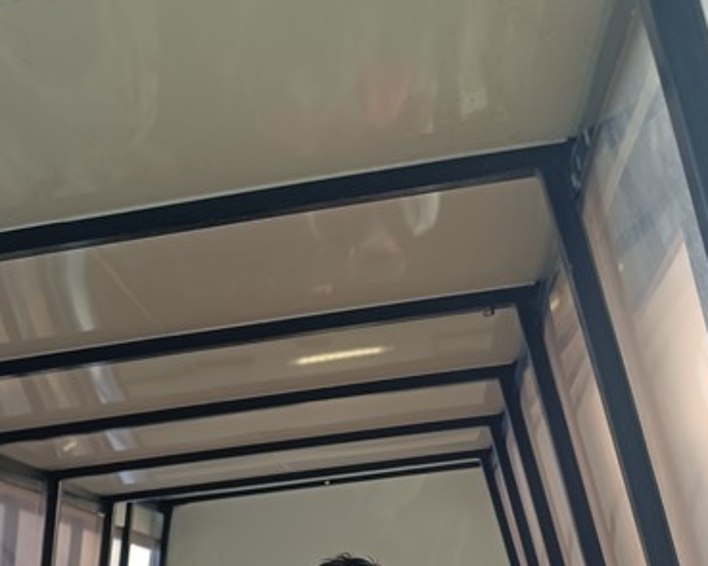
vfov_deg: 20.6
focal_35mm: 65
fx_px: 1362
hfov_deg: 28.3
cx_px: 107
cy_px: 814
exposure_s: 1/100
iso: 81
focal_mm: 6.14
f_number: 1.65
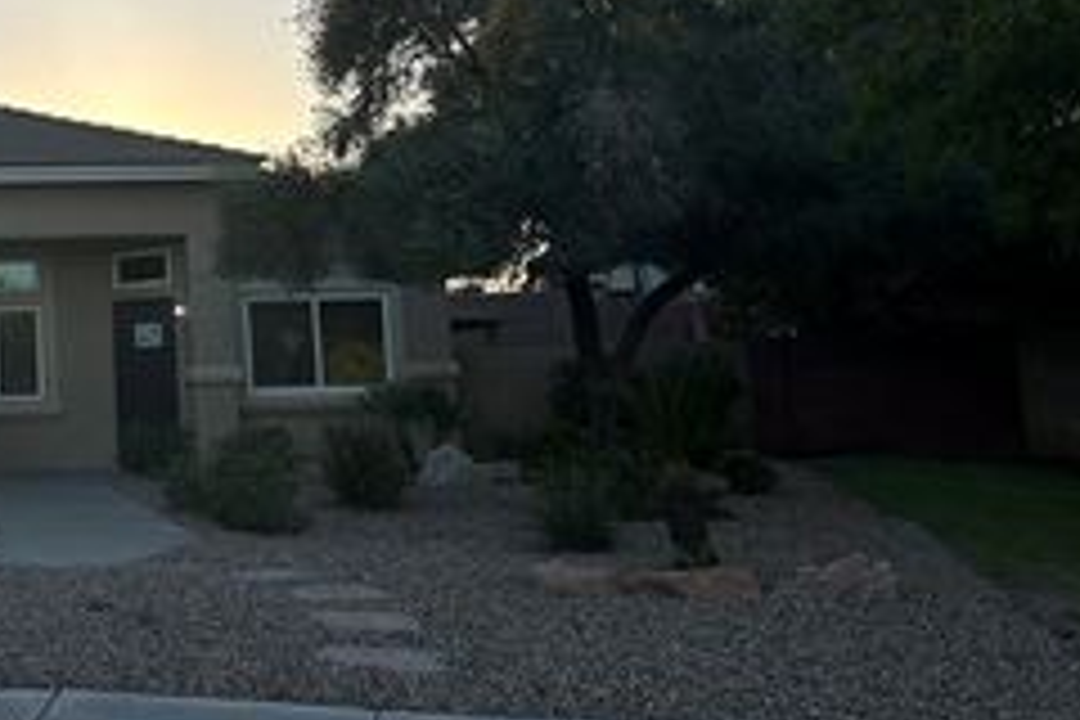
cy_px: 142
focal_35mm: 52
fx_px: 1560
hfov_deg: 34.9
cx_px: 14
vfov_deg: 25.5
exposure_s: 1/2967
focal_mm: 6.86
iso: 80
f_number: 1.78
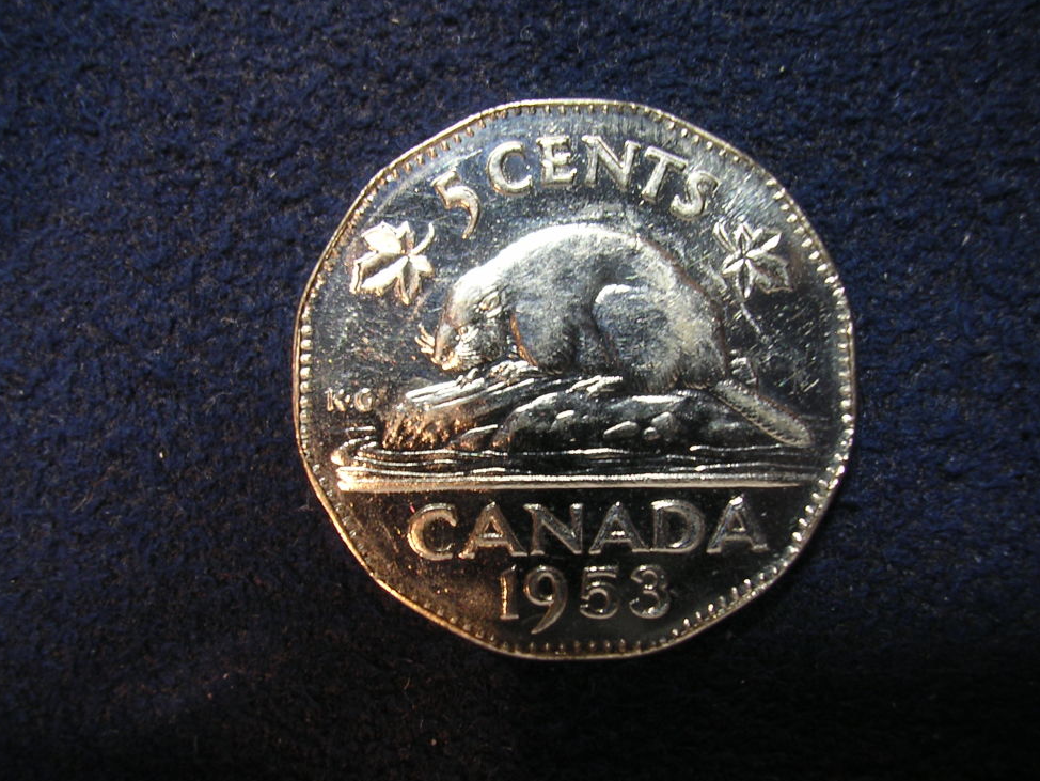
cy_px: 394
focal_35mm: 39
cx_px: 507
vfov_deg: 36.8
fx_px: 1172
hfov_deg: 47.8
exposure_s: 1/5.6
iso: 100
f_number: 2.8
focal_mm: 5.8
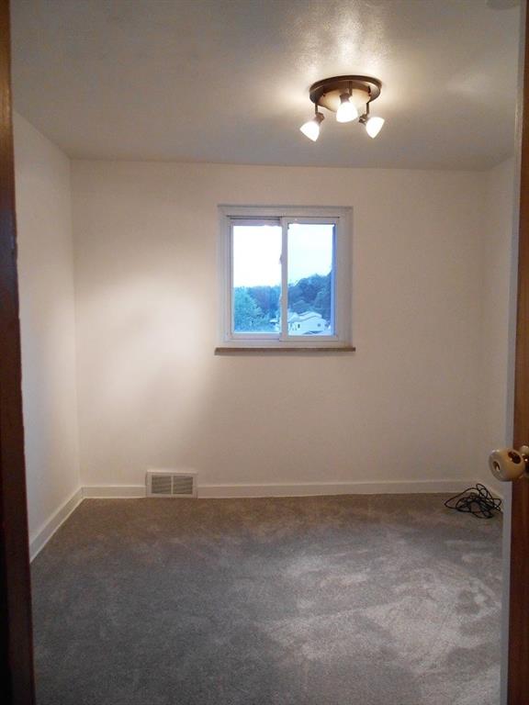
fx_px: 530
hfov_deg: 53.1
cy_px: 352
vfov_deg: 67.3
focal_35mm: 26
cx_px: 264
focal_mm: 4.6
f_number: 3.5
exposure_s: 1/30
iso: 400
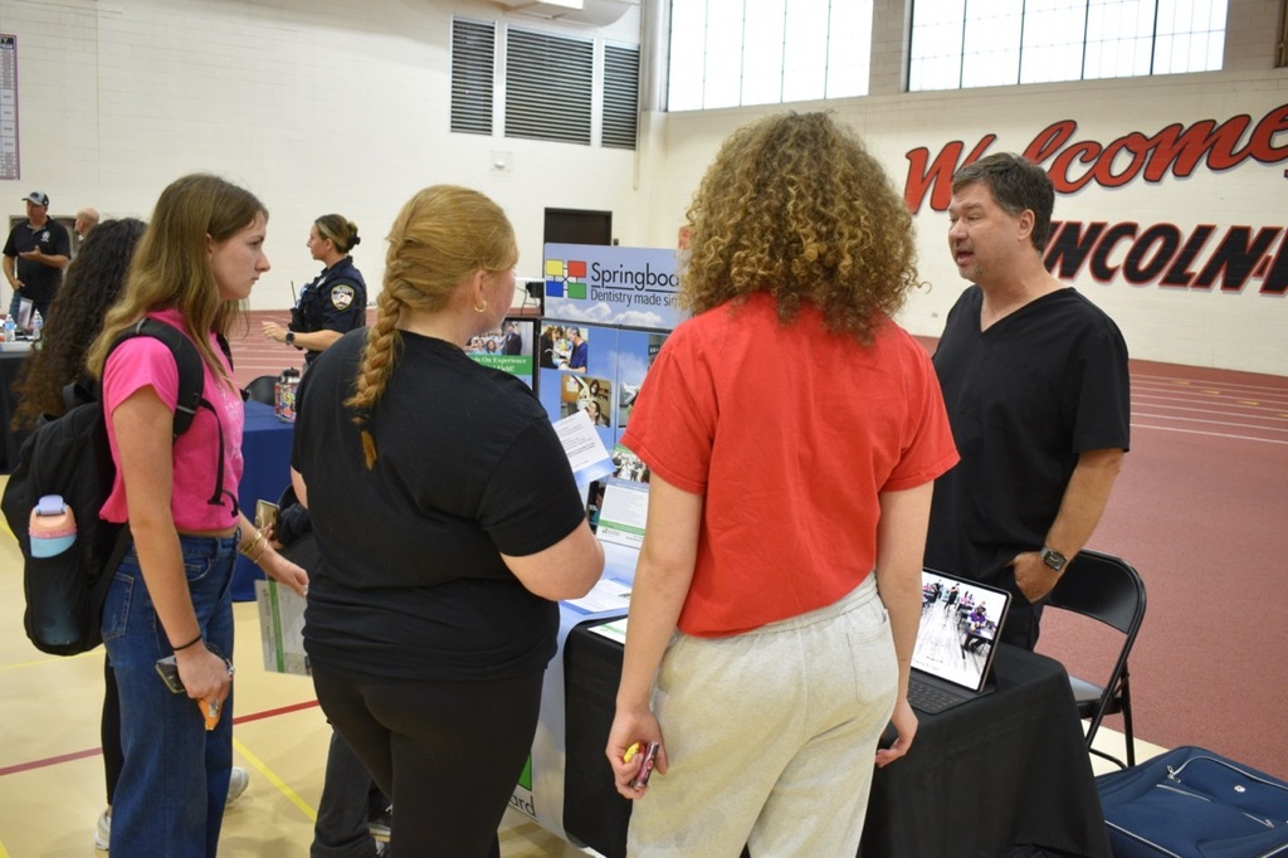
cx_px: 644
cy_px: 429
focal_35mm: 33
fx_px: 1180
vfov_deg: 39.9
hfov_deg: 57.2
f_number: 4
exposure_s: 1/30
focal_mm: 22
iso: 900
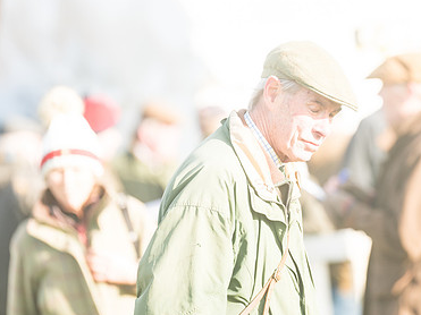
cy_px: 139
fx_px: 5483
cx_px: 301
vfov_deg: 3.3
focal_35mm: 451
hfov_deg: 4.4
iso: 400
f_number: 5
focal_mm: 300
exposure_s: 1/800
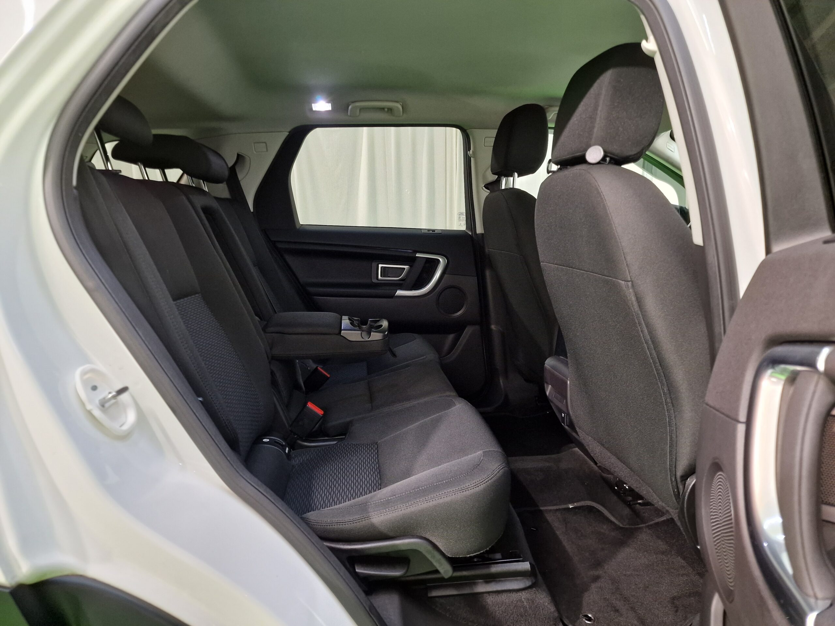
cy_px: 313
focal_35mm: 23
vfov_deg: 58.9
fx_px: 555
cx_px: 418
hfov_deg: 73.9
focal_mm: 6.4
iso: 400
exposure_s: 1/33
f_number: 1.8
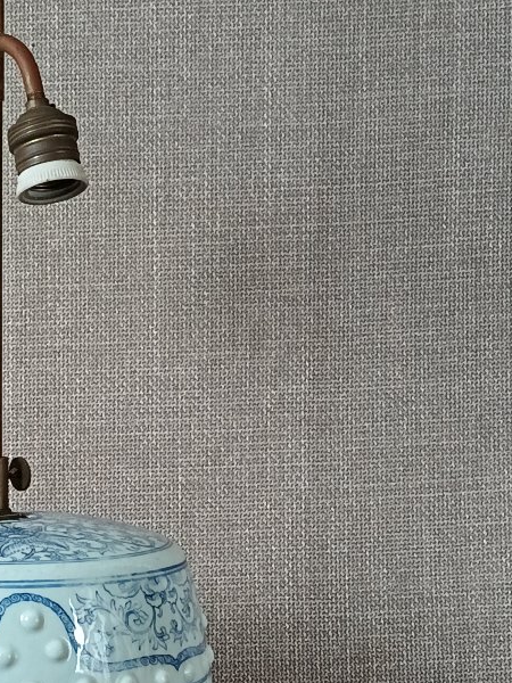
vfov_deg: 20.4
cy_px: 461
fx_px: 1893
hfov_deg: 15.1
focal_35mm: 96
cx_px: 7
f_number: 1.75
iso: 904
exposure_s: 1/25
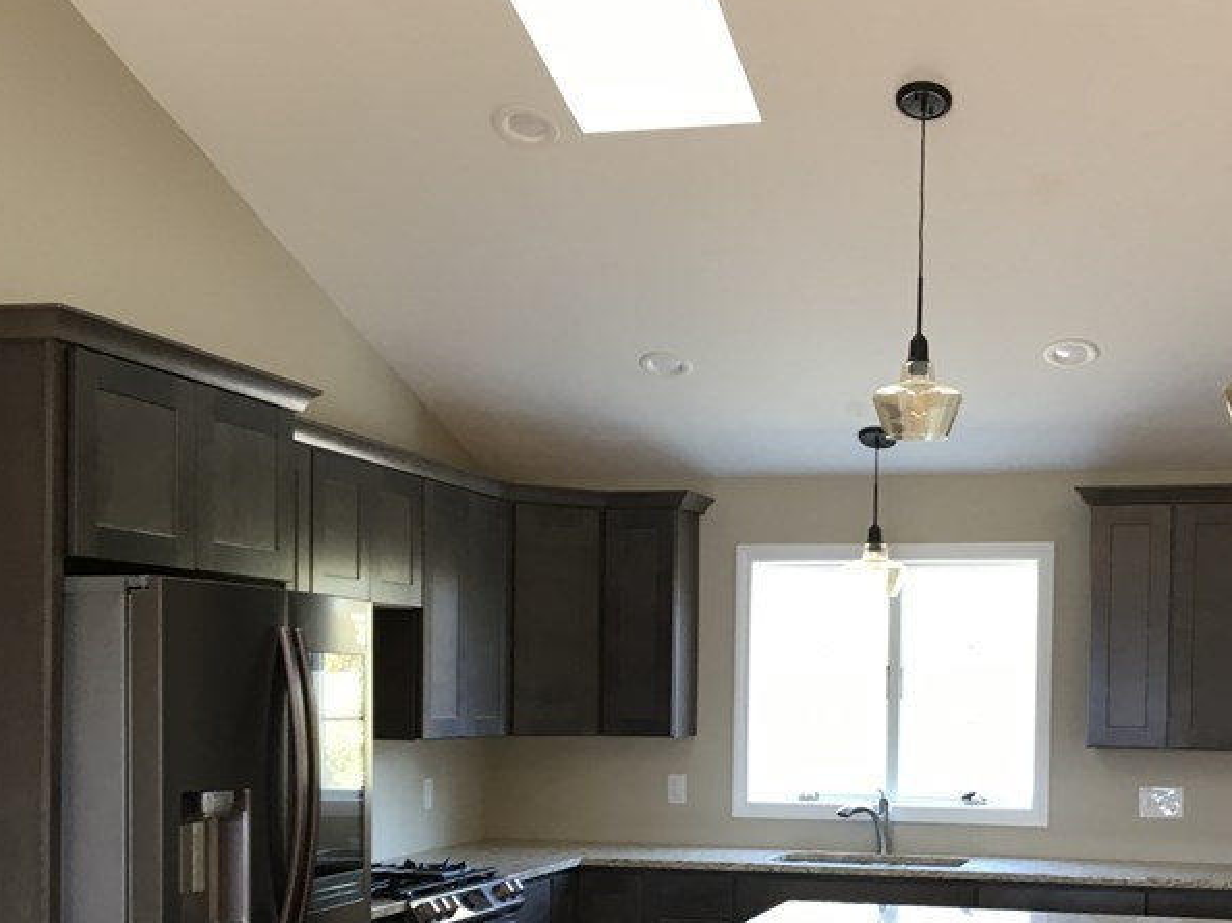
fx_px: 1779
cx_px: 817
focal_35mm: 50
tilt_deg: -0.7
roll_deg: -0.2
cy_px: 740
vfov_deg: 28.5
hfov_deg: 37.8
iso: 50
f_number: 2.2
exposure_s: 1/30
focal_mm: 4.15
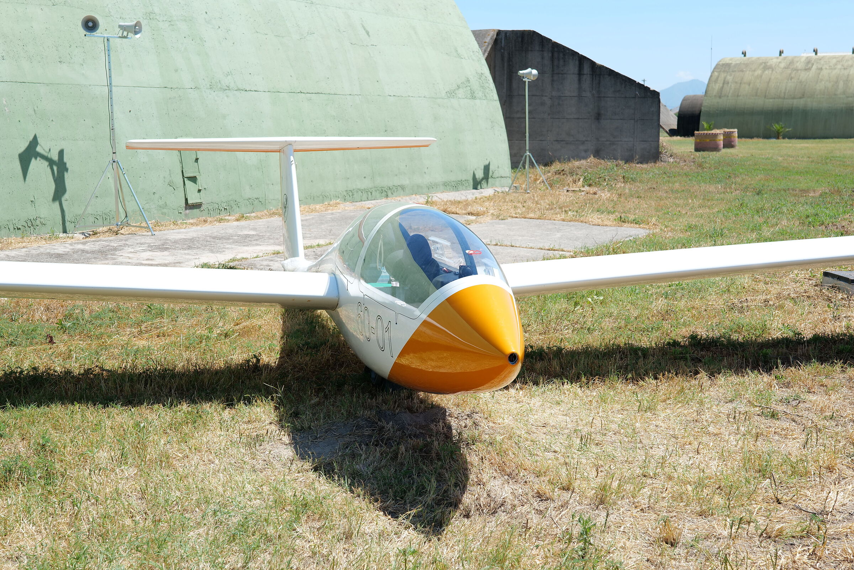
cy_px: 285
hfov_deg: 39.6
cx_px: 427
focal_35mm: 50
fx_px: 1186
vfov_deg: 27.0
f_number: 6.3
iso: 100
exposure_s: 1/250
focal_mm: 50
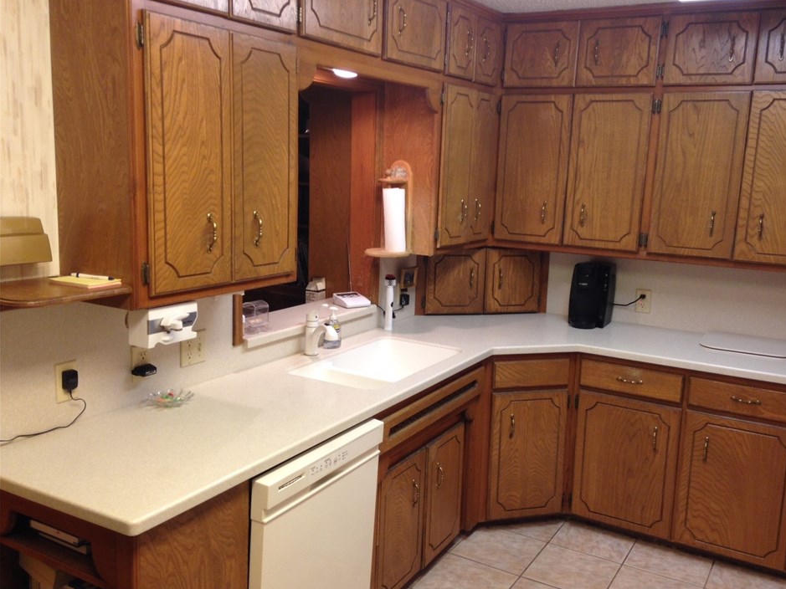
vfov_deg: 39.6
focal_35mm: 36
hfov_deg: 51.3
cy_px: 301
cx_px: 428
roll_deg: -2.0
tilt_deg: -11.4
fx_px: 817
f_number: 2.4
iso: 64
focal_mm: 4.12
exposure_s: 1/20
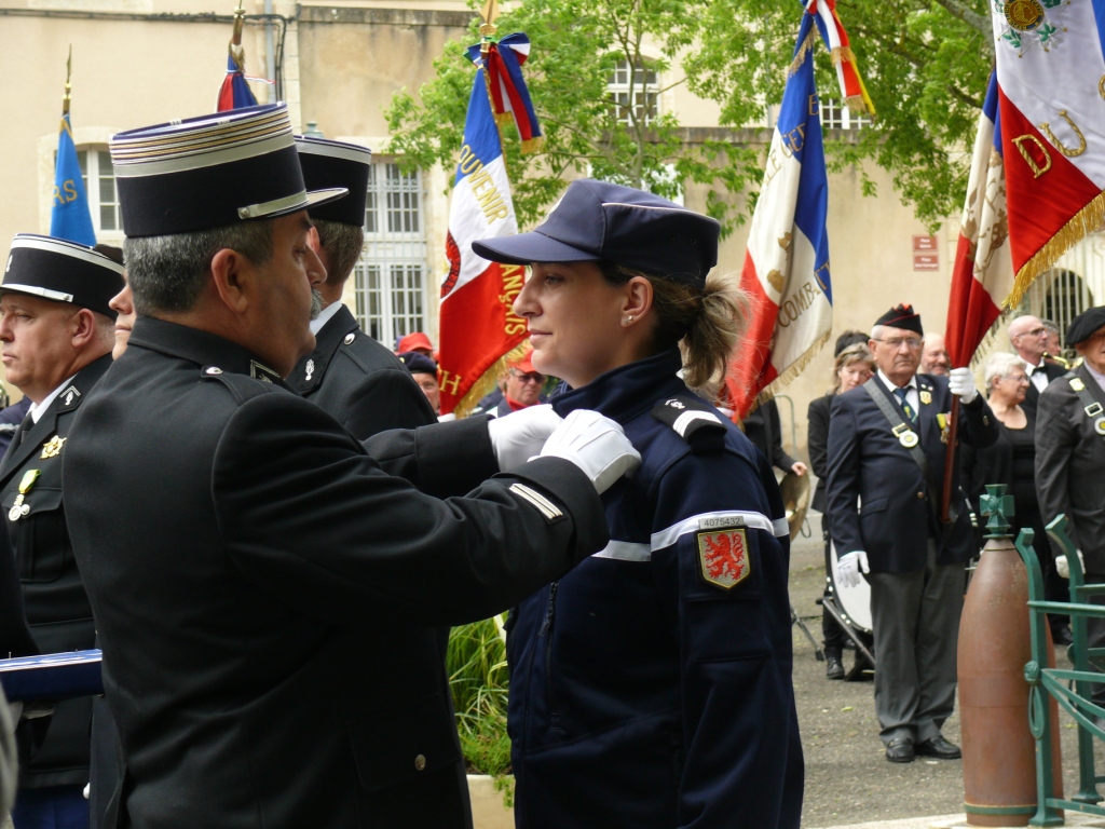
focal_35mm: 99
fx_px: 3160
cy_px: 414
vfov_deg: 14.9
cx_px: 552
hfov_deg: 19.8
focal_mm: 21
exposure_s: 1/200
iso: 100
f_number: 4
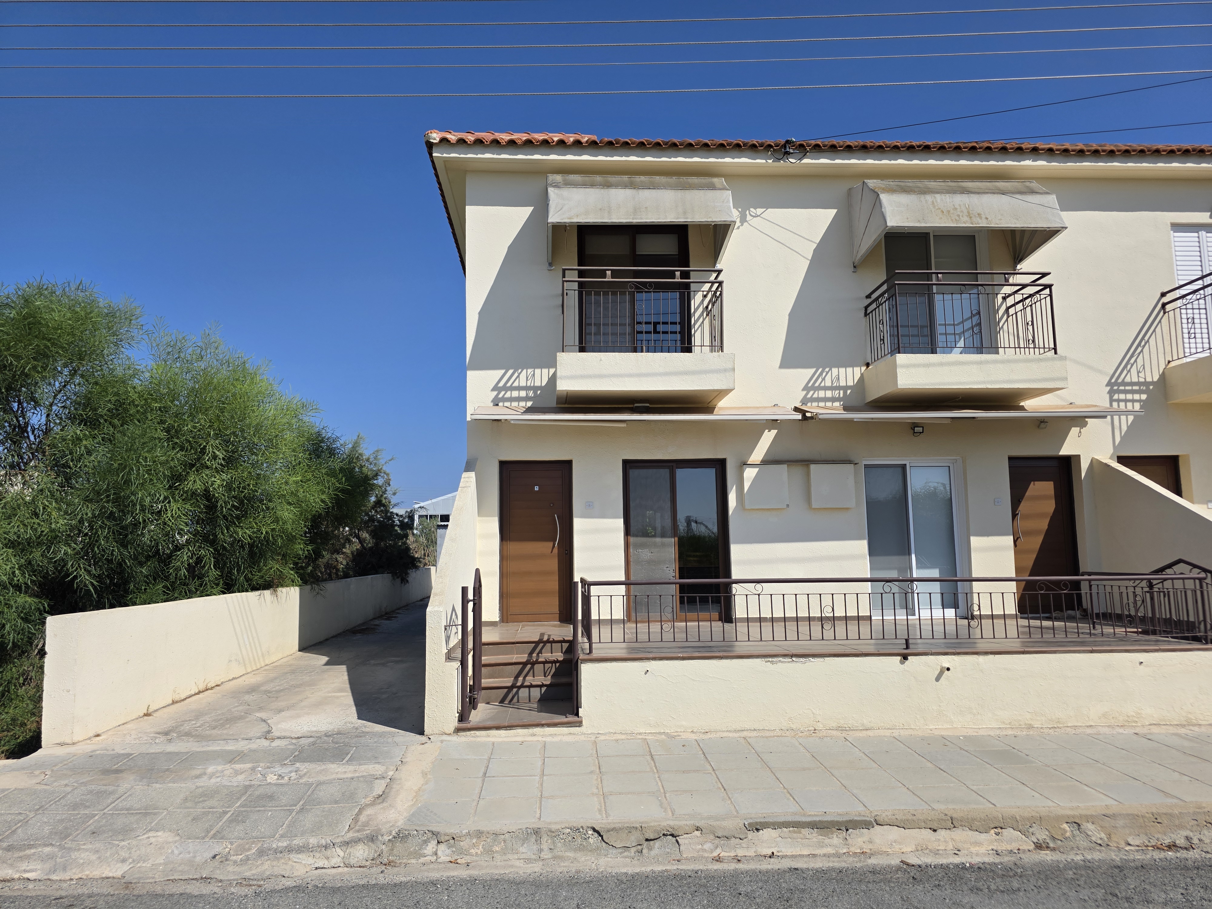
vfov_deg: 58.9
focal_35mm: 23
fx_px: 805
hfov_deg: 73.9
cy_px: 454
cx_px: 606
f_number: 1.7
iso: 50
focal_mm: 6.3
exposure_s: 1/7944
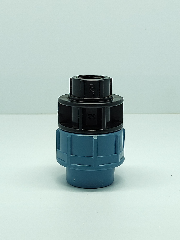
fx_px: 166
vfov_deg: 71.6
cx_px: 90
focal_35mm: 24
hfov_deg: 56.8
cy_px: 120
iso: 200
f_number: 1.89
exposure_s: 1/250
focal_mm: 5.89
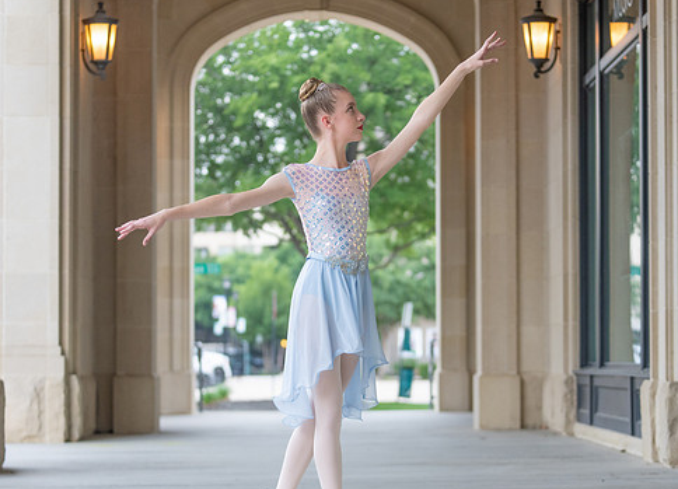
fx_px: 1893
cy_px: 303
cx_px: 331
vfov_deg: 14.7
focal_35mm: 98
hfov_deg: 20.3
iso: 640
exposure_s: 1/320
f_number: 2.8
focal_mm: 70
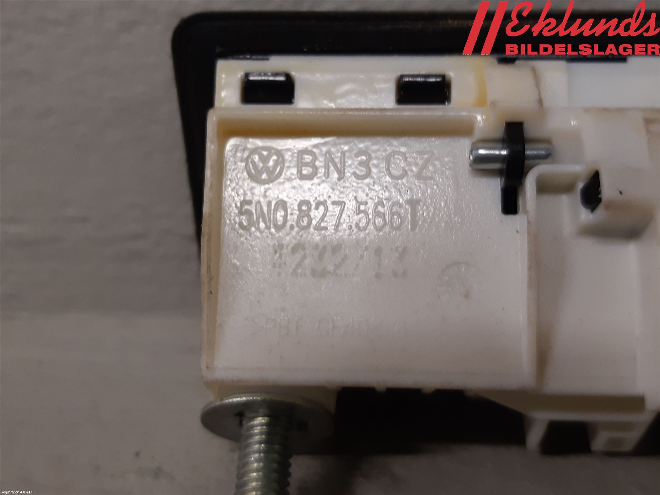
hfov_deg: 67.3
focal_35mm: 26
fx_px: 496
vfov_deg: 53.1
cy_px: 248
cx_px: 330
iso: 64
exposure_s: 1/50
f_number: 1.7
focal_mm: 3.93
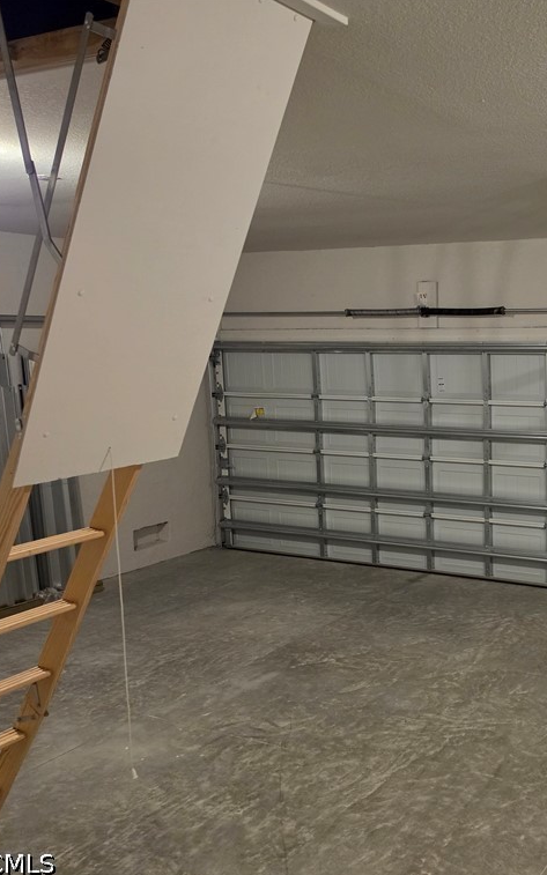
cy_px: 439
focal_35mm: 33
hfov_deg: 35.0
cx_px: 538
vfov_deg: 58.1
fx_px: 787
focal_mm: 6.5
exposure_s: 1/120
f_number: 1.4
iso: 1000
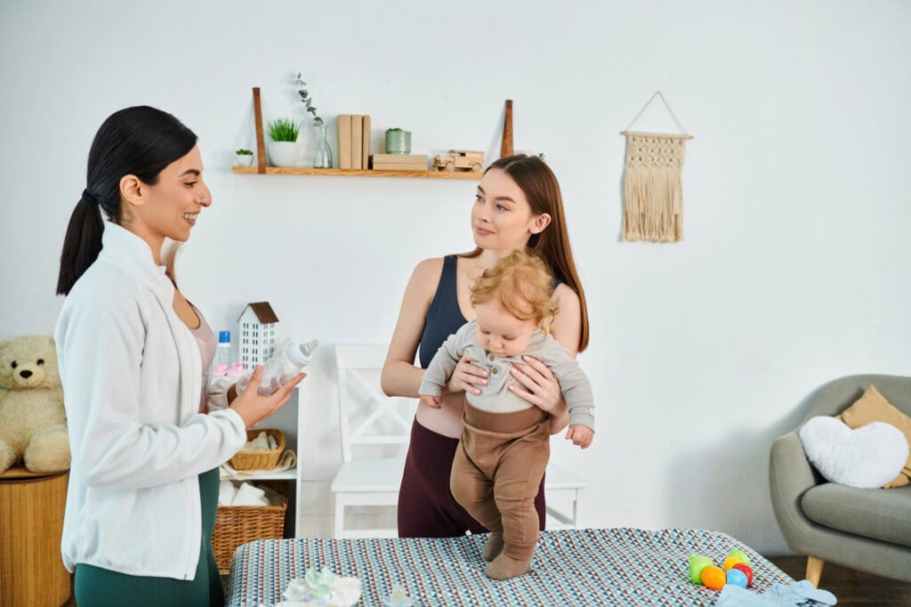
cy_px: 304
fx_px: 1062
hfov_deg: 46.4
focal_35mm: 42
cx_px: 456
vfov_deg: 31.9
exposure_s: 1/160
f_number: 4
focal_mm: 42
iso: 250
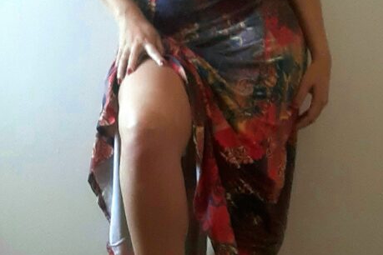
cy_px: 110
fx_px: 617
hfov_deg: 34.3
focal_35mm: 58
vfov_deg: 23.4
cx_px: 146
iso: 250
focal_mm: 2.66
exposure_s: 1/60.2
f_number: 2
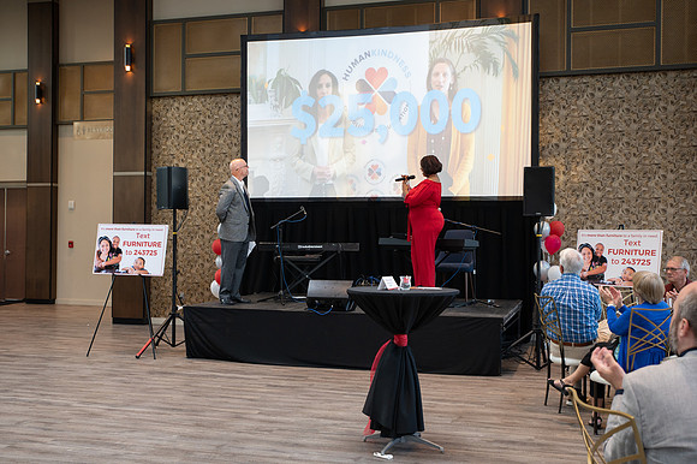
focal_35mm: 41
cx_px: 341
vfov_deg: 32.5
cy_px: 226
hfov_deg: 47.3
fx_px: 796
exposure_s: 1/125
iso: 1250
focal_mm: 40
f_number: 4.5
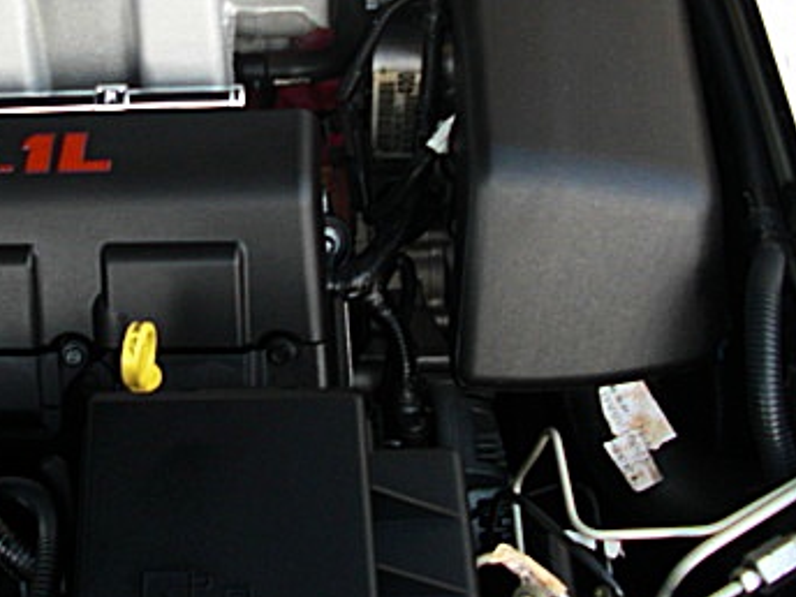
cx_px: 206
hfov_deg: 28.6
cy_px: 109
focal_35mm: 67
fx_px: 1541
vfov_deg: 21.6
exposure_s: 1/60
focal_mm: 6.3
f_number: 2.8
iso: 100
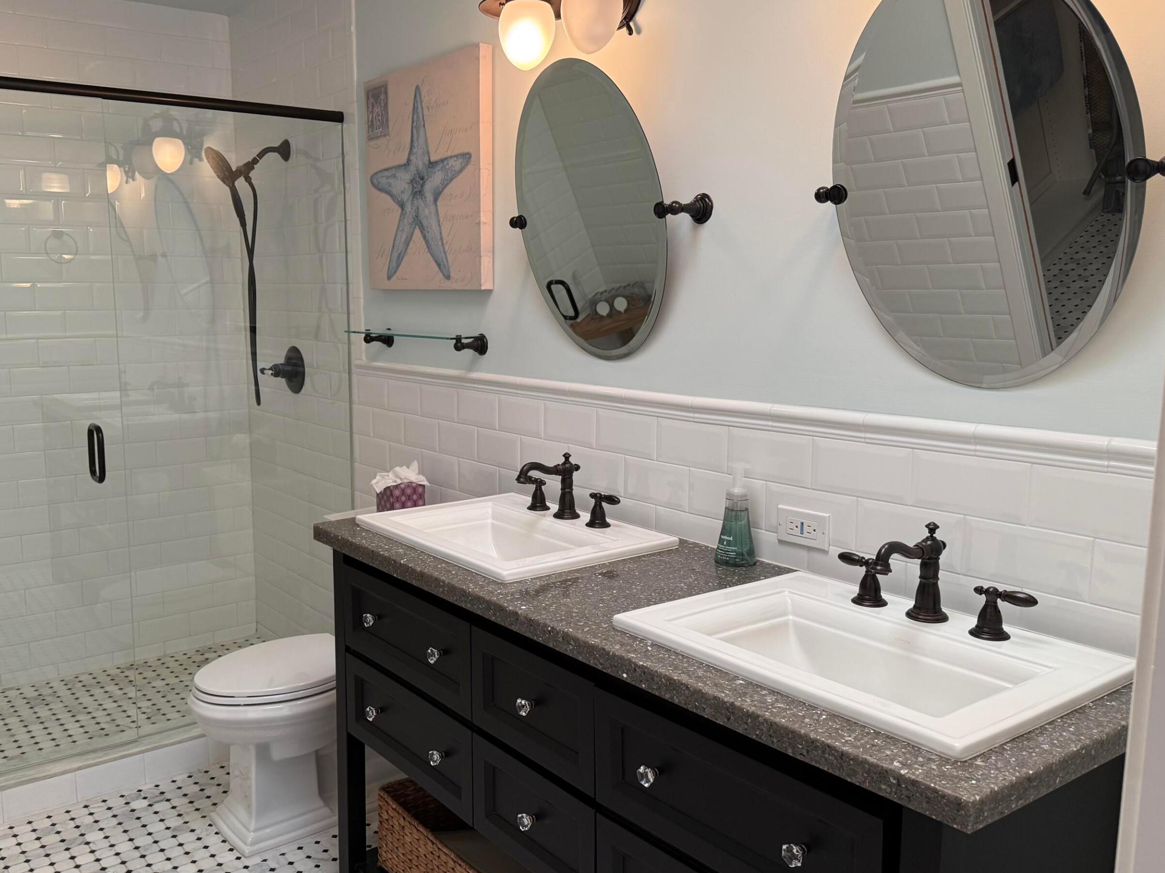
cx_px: 464
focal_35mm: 30
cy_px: 438
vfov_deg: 46.8
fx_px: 1010
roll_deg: +1.4
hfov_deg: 59.5
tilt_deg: -8.0
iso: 160
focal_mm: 6.76
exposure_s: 1/120
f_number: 1.78
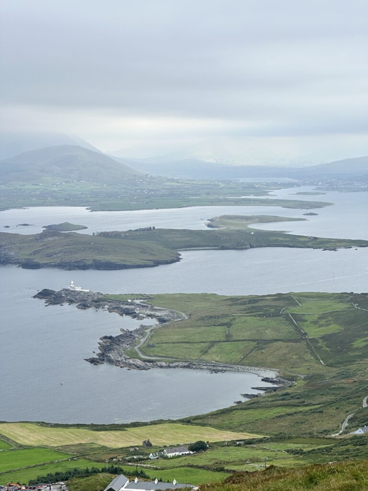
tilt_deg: -3.7
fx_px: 1091
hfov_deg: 19.1
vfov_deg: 25.3
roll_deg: -0.3
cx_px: 184
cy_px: 246
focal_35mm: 77
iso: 32
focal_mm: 9
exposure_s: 1/261
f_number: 2.8
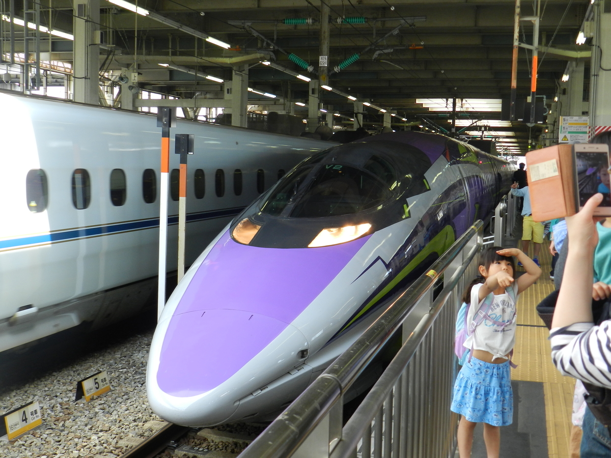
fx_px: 812
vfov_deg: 31.5
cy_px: 229
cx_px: 306
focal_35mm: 46
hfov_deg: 41.2
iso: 160
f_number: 4.2
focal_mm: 8.1
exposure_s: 1/100
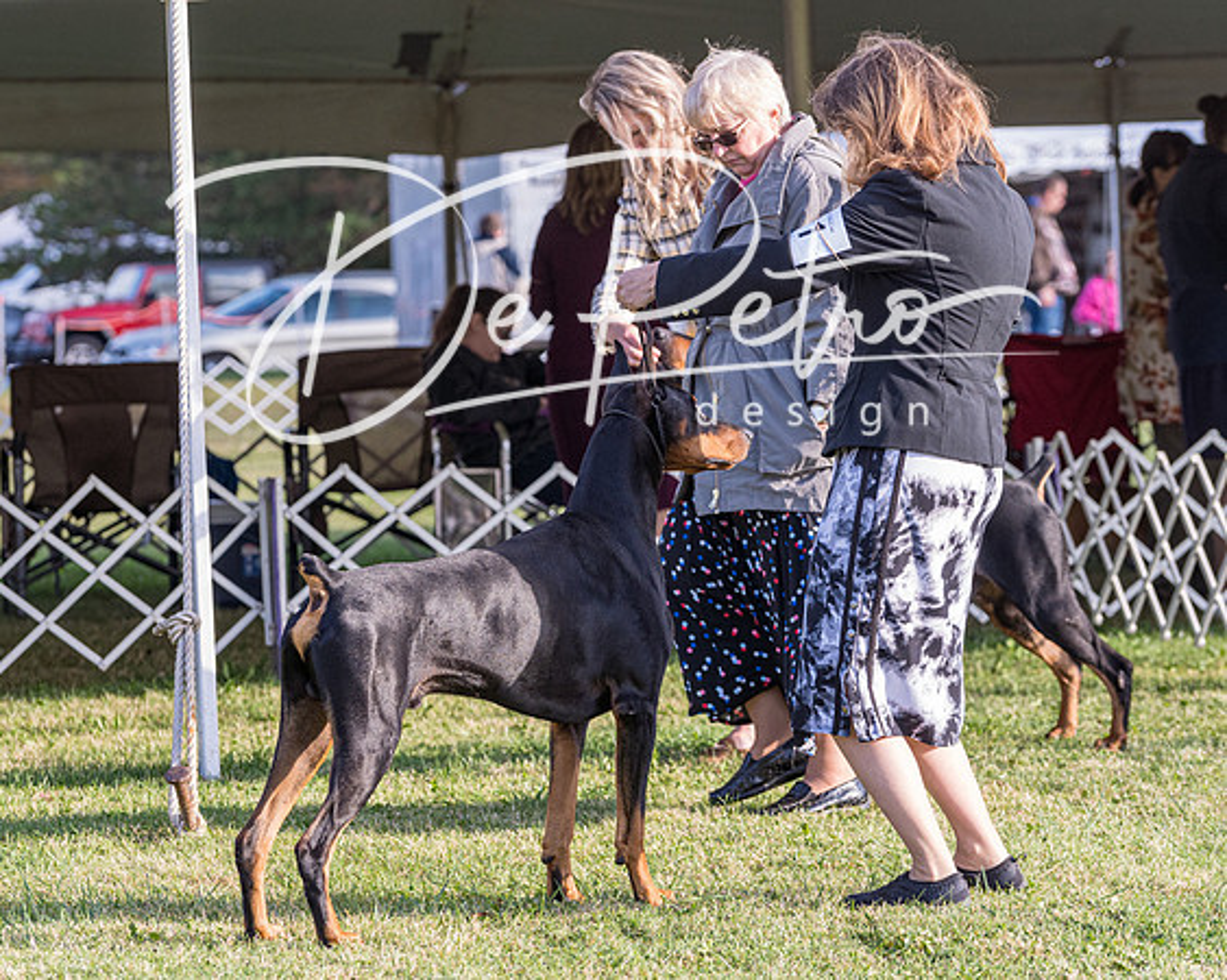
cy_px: 490
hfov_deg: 11.7
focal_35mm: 164
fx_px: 5969
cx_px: 614
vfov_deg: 9.4
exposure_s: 1/1000
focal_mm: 146
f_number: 5.6
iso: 1000
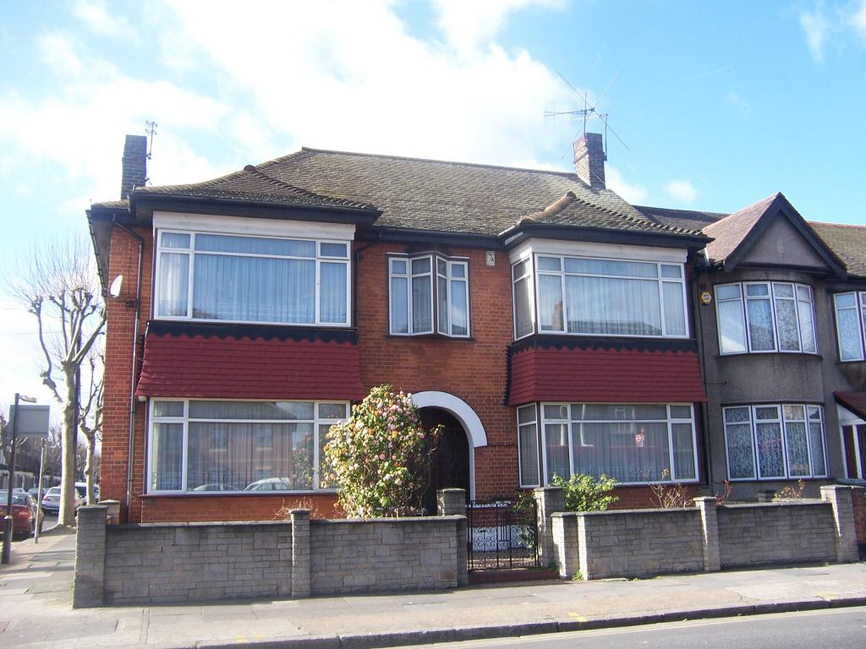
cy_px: 324
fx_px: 826
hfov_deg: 55.4
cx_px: 433
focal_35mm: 33
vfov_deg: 42.9
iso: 80
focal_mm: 5.5
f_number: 3.4
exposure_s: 1/350
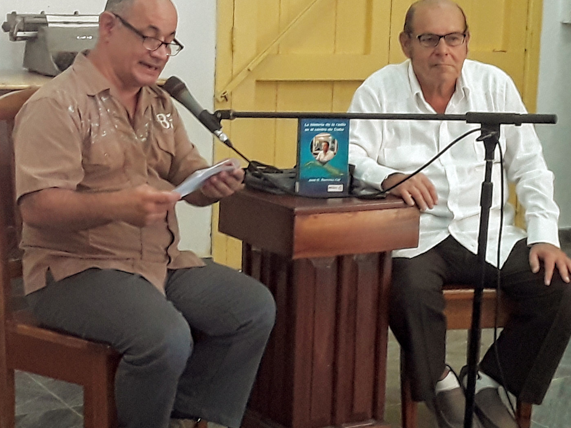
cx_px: 241
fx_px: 594
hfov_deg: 51.2
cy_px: 191
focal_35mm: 36
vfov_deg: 39.6
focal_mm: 3.3
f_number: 2.2
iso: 125
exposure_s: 1/40
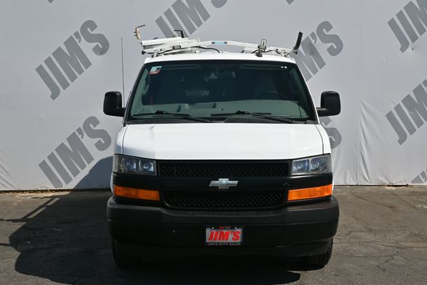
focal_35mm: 50
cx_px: 222
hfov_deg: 39.4
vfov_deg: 26.9
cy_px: 148
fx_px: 596
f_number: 7.1
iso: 100
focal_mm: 31.5
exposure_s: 1/400
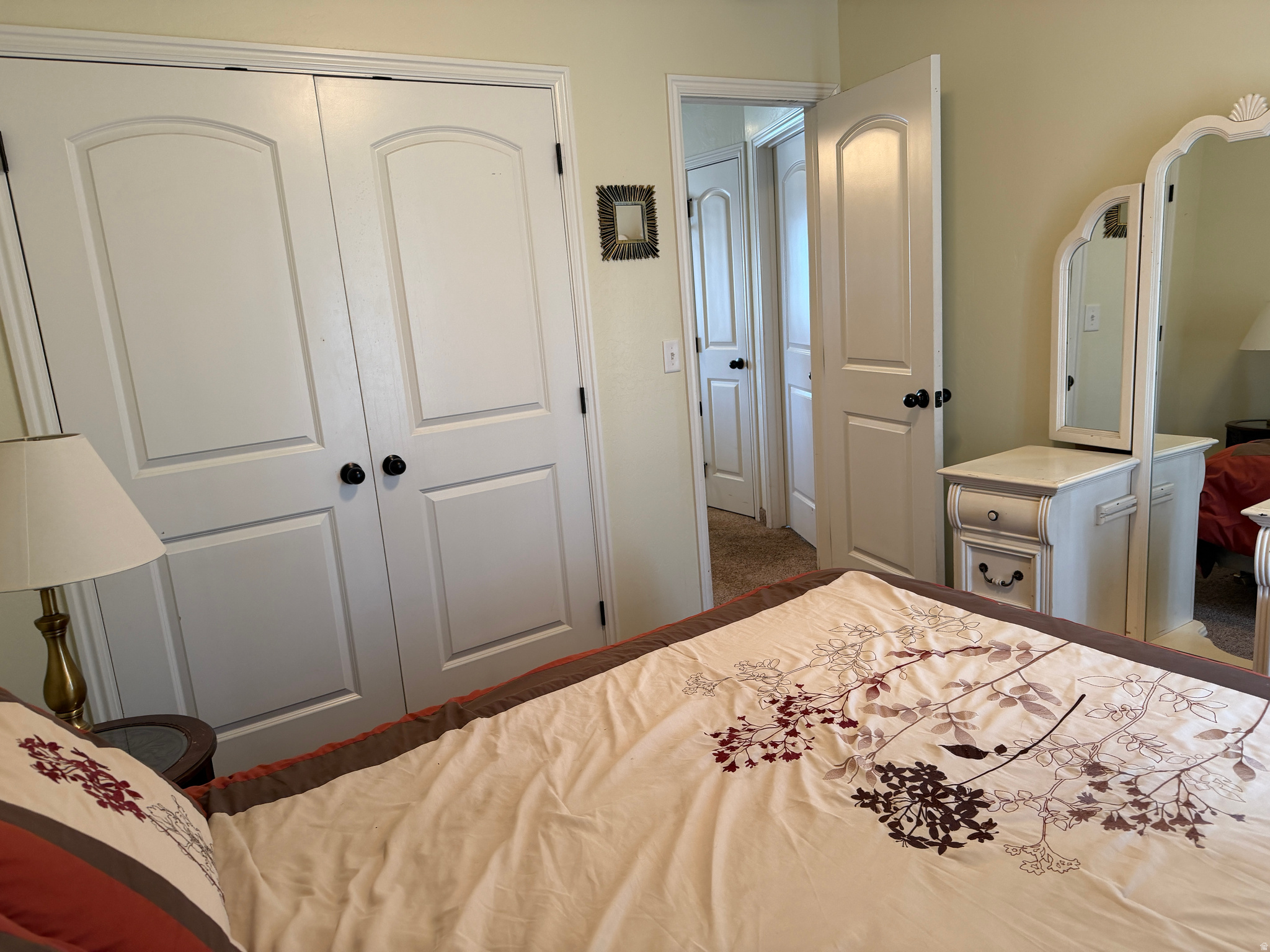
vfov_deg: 56.8
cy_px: 476
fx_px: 881
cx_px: 635
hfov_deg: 71.6
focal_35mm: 24
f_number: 1.78
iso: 200
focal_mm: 6.76
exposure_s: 1/60
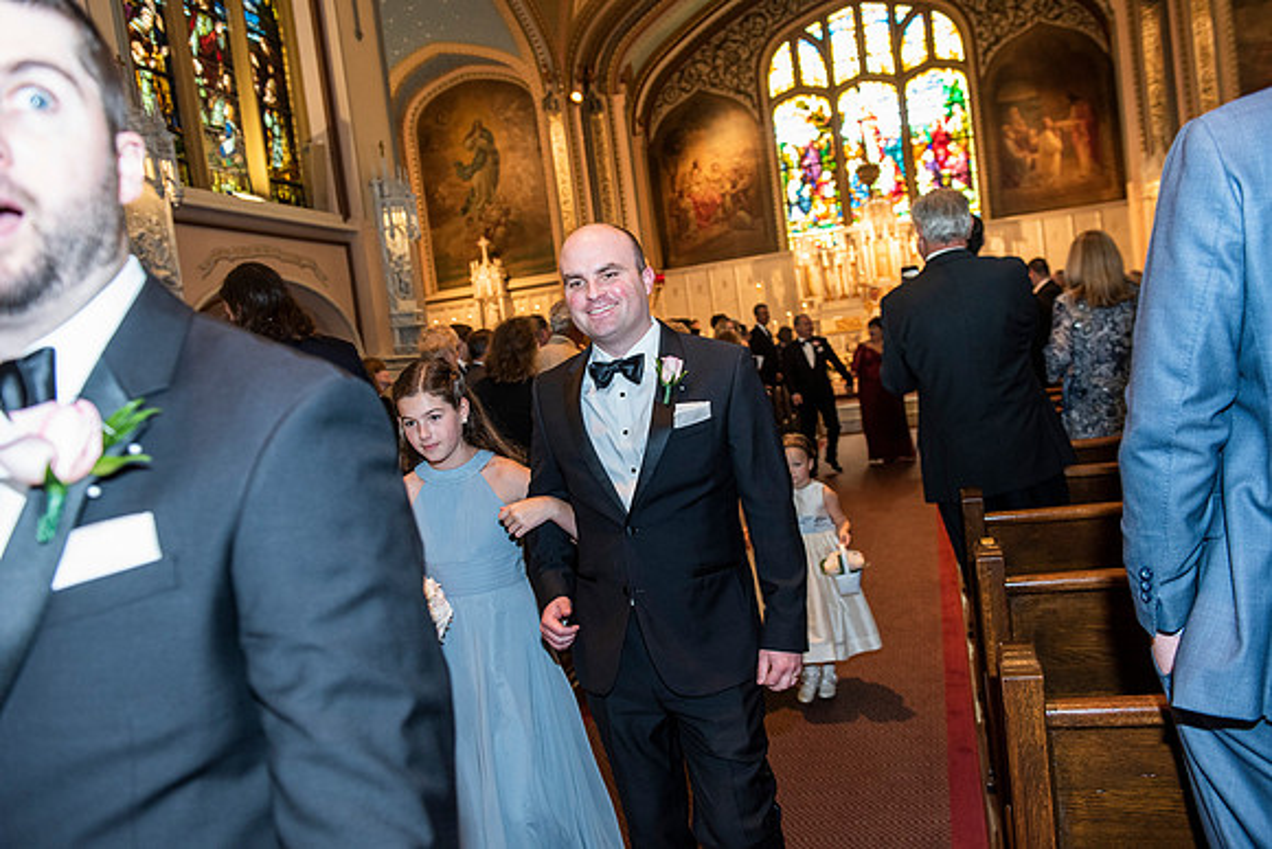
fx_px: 1096
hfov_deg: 60.3
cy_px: 424
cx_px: 636
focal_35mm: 31
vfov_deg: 42.3
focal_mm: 31
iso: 1600
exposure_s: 1/100
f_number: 3.5
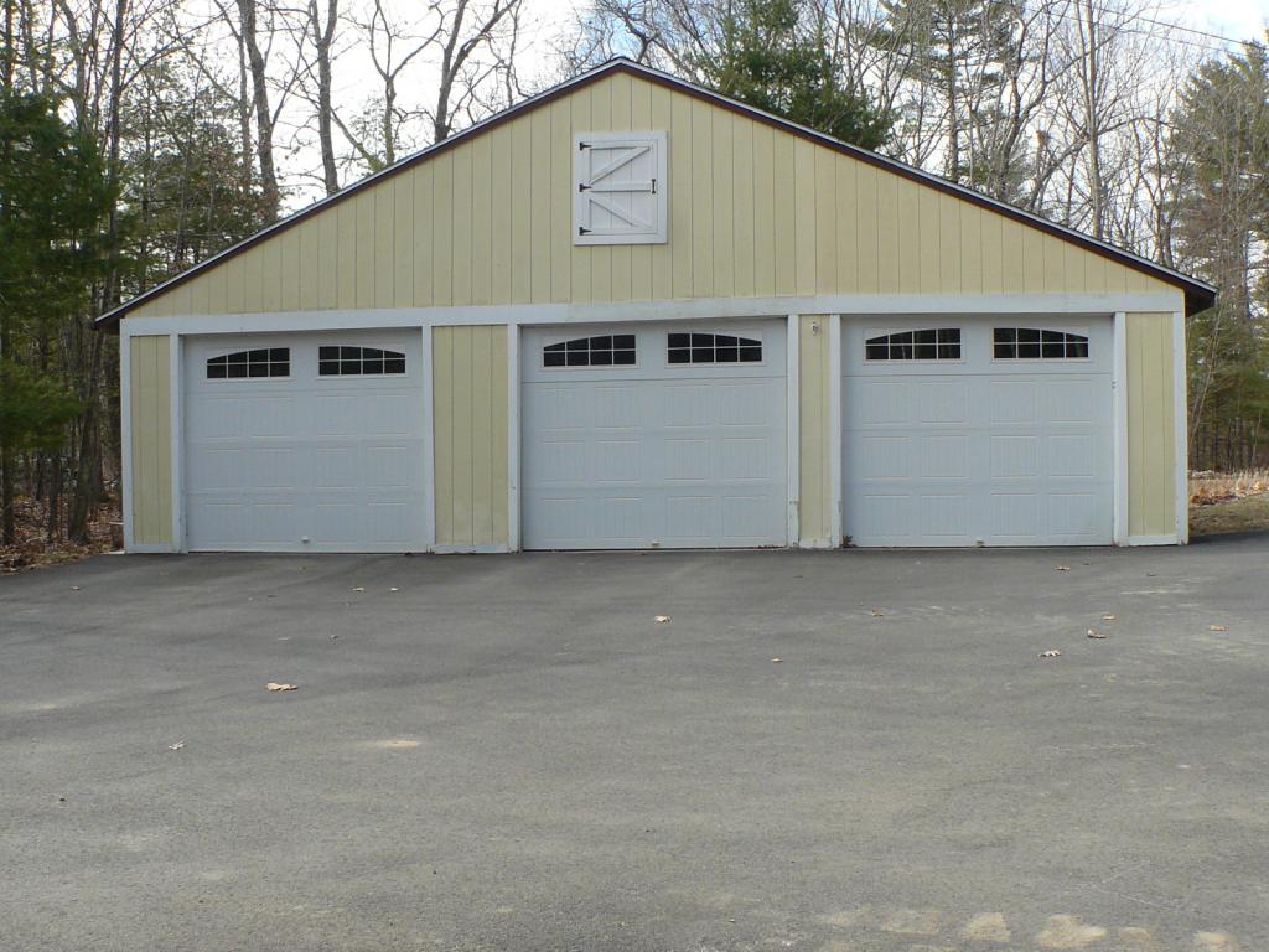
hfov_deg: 38.2
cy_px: 476
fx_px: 1833
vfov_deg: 29.1
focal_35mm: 50
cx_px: 634
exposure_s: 1/250
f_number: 4.5
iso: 100
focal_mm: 6
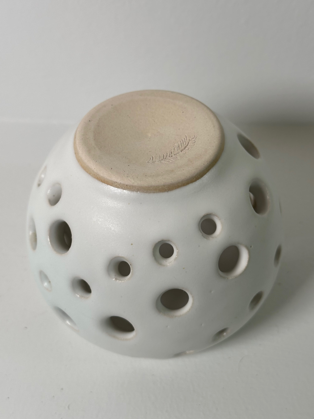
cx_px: 157
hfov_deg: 30.3
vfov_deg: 39.7
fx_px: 581
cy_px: 210
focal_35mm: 48
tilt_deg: -47.6
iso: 50
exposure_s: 1/121
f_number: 1.78
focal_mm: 6.86
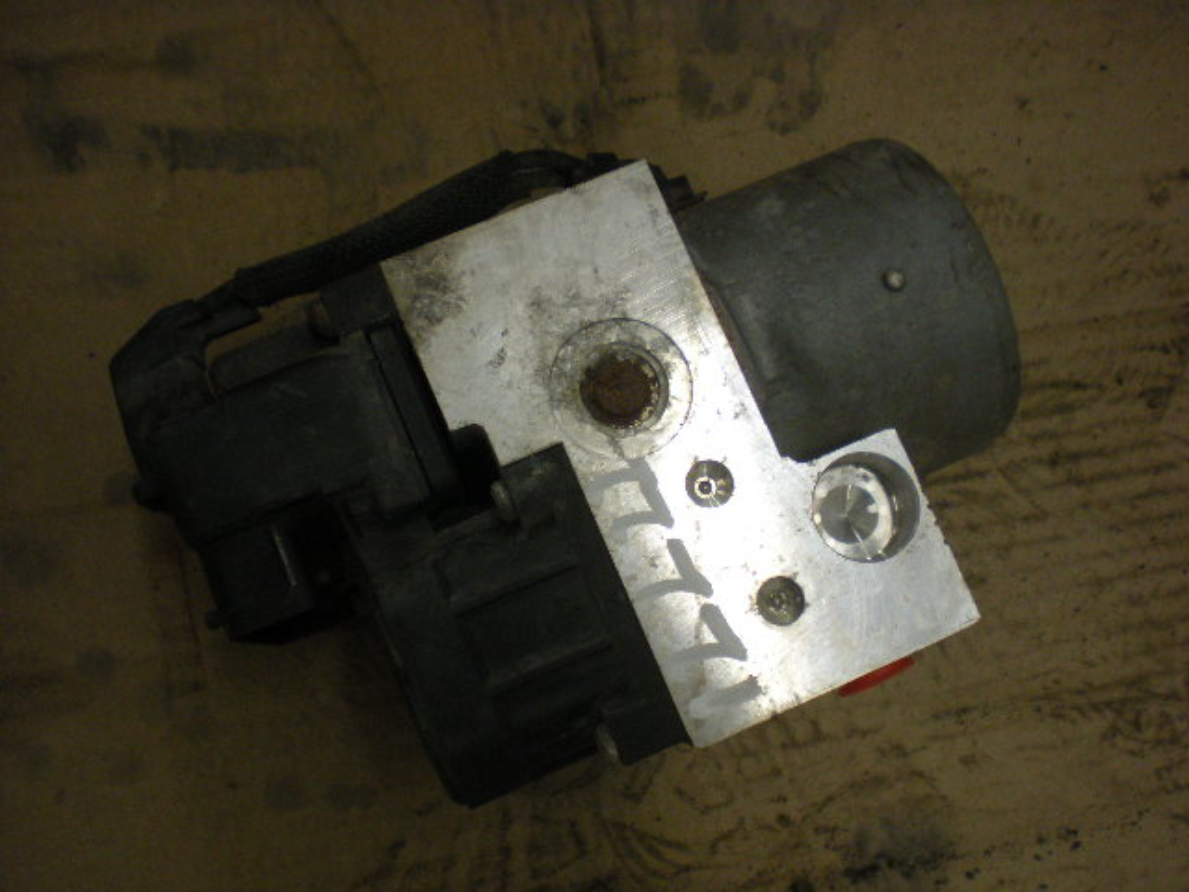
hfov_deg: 49.0
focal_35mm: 38
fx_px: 1305
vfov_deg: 37.7
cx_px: 594
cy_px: 446
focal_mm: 6.3
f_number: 3.1
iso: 200
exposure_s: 1/64.2
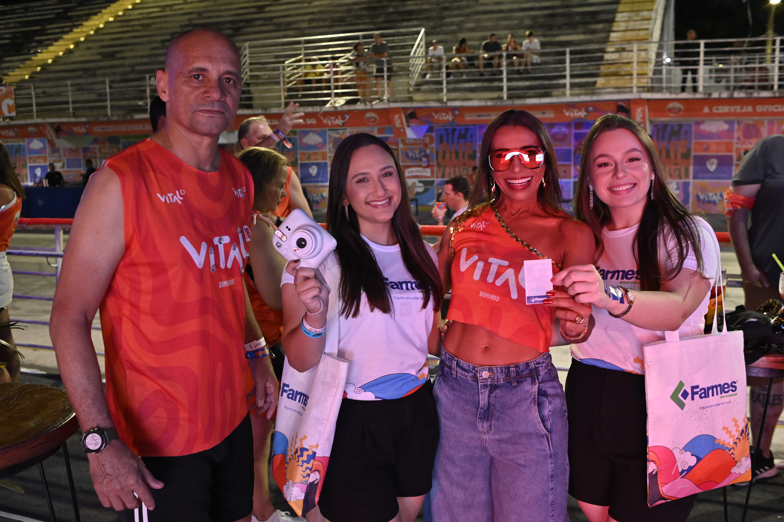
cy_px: 261
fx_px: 762
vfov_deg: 37.8
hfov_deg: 54.4
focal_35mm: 35
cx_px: 392
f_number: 5
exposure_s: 1/125
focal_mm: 35
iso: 2500
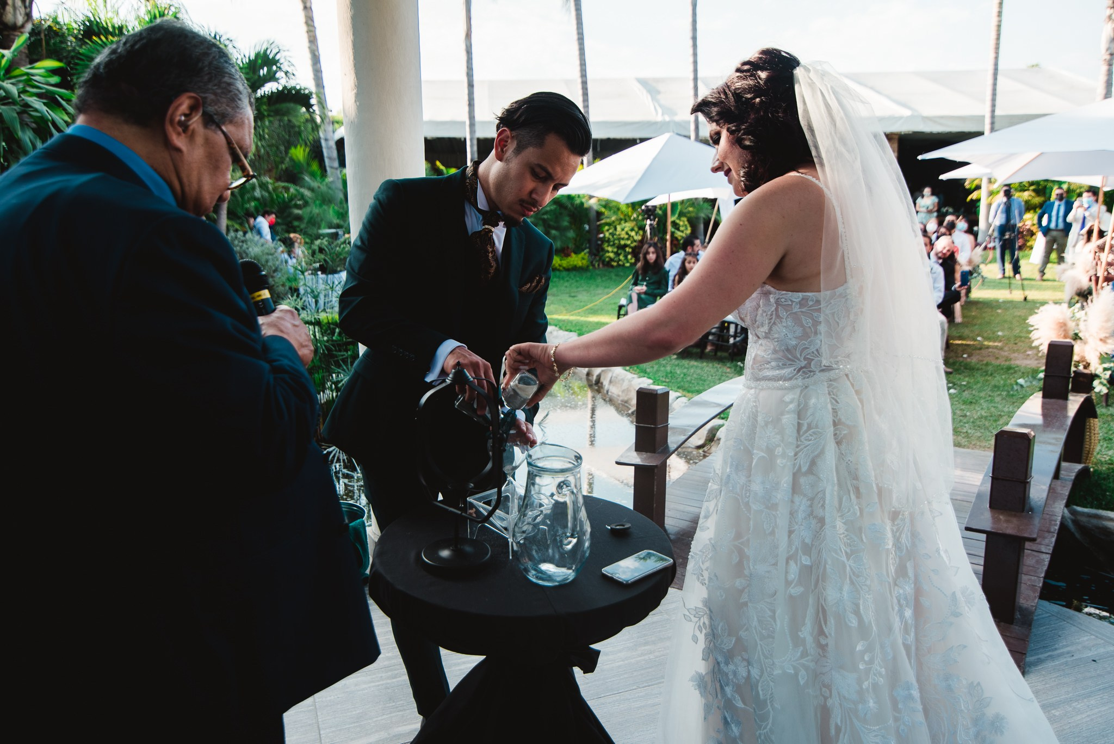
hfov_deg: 65.5
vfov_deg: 46.4
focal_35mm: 28
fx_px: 867
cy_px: 372
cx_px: 557
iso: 100
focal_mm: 28
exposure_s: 1/320
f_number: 3.5
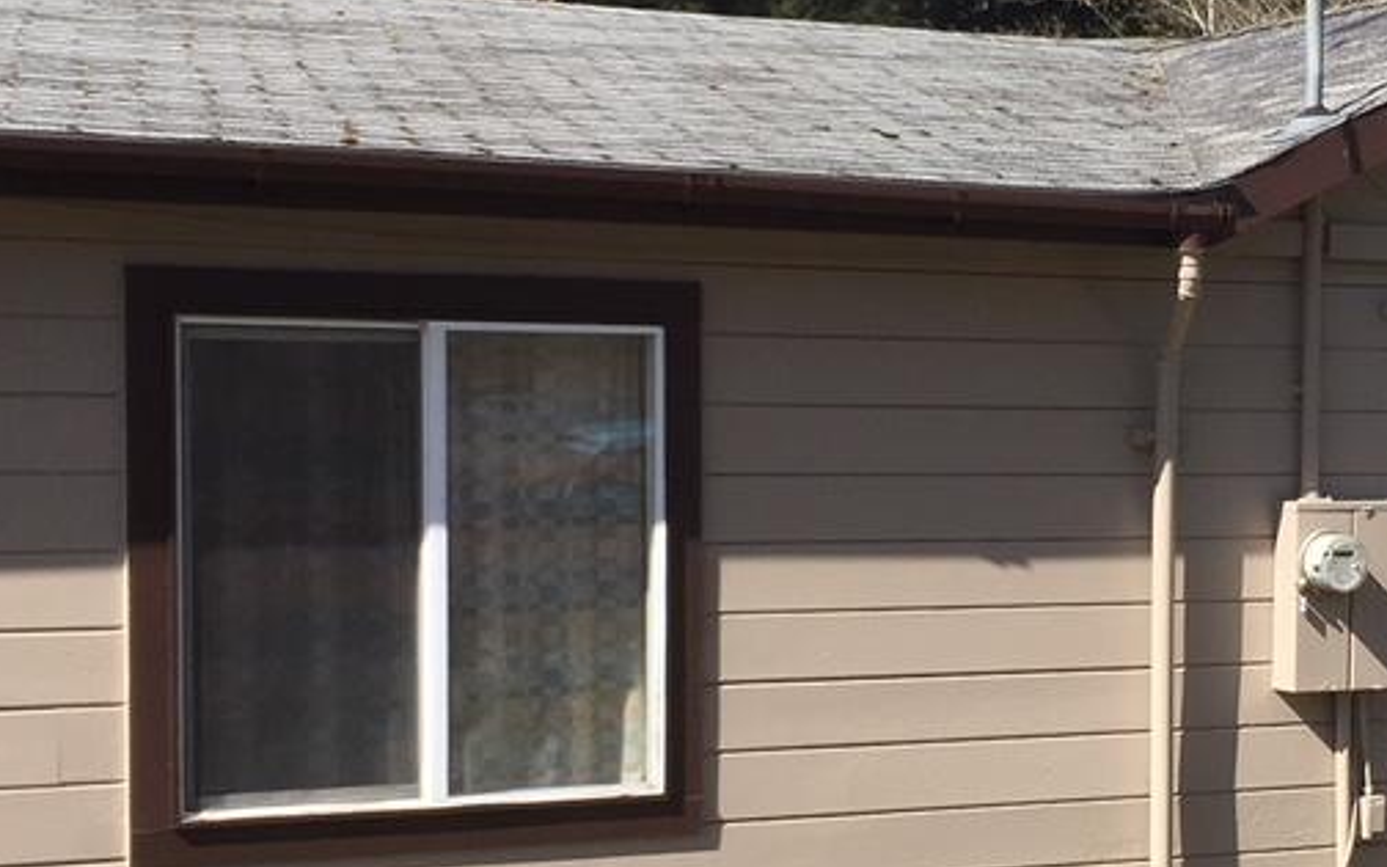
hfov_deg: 25.9
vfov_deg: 16.7
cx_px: 1167
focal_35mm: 78
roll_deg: -0.3
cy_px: 586
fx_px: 2948
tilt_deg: -3.3
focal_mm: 4.15
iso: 25
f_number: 2.2
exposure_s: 1/1183
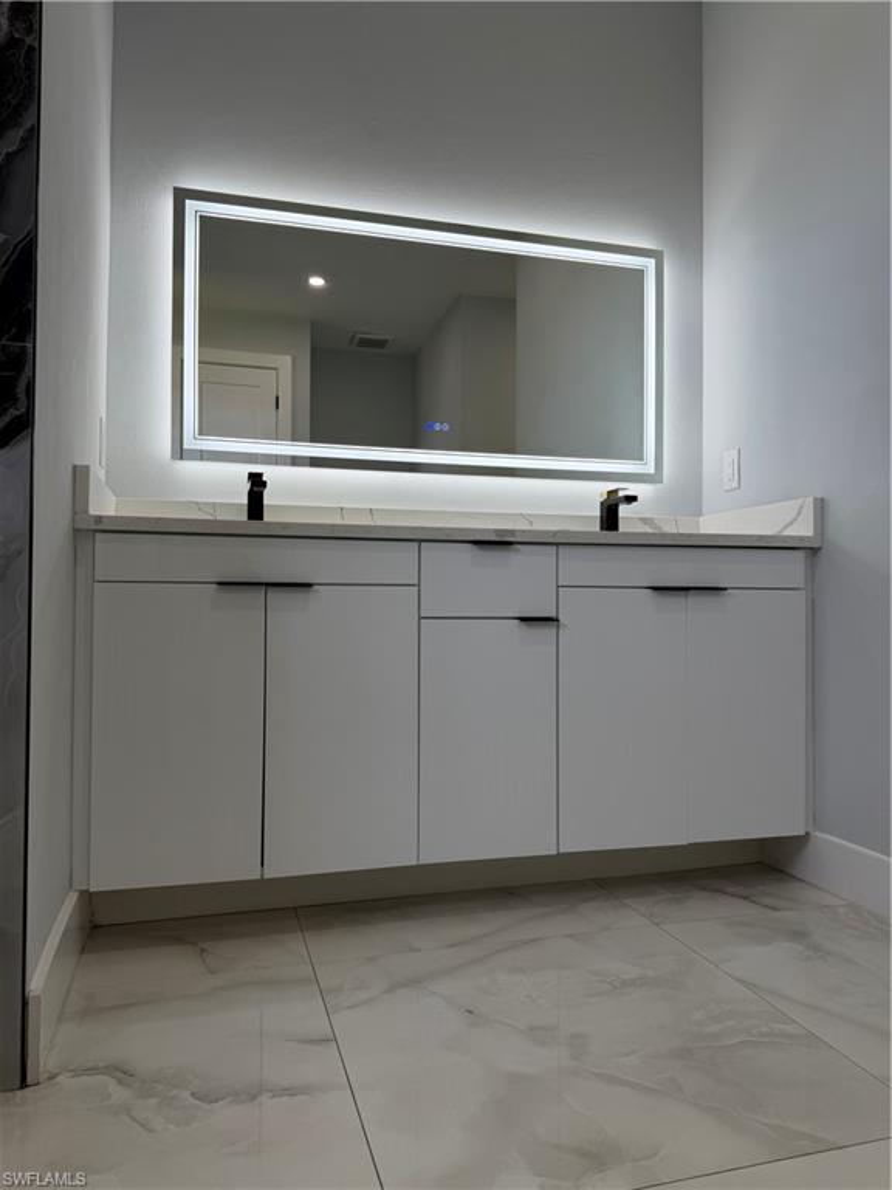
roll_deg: +0.0
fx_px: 825
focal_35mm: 24
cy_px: 595
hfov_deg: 56.8
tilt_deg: +2.2
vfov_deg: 71.6
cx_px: 446
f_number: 1.78
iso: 80
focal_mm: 6.76
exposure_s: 1/171
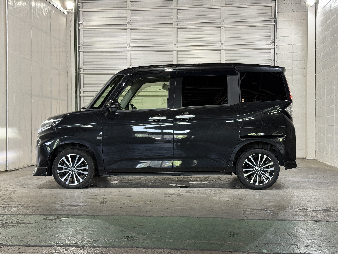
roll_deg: -0.4
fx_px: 469
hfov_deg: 39.7
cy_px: 127
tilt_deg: -0.5
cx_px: 169
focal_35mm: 48
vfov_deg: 30.3
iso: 100
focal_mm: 6.76
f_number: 1.78
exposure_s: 1/60
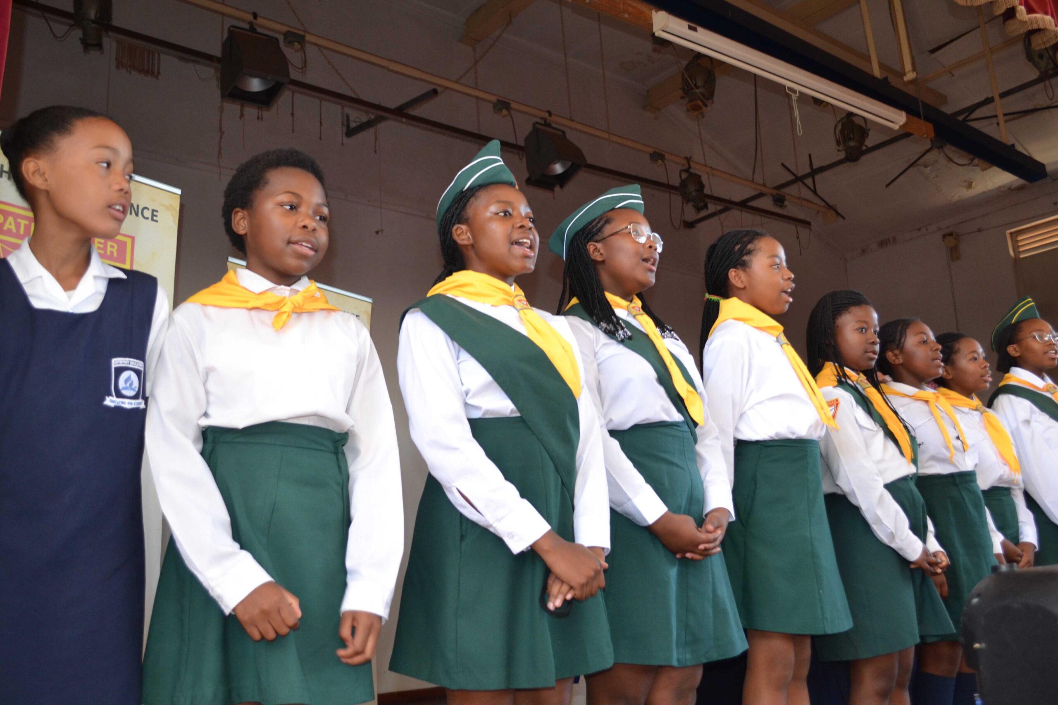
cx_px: 529
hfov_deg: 57.2
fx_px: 970
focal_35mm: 33
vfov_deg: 40.0
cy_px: 352
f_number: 4
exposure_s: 1/60
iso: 640
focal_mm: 22
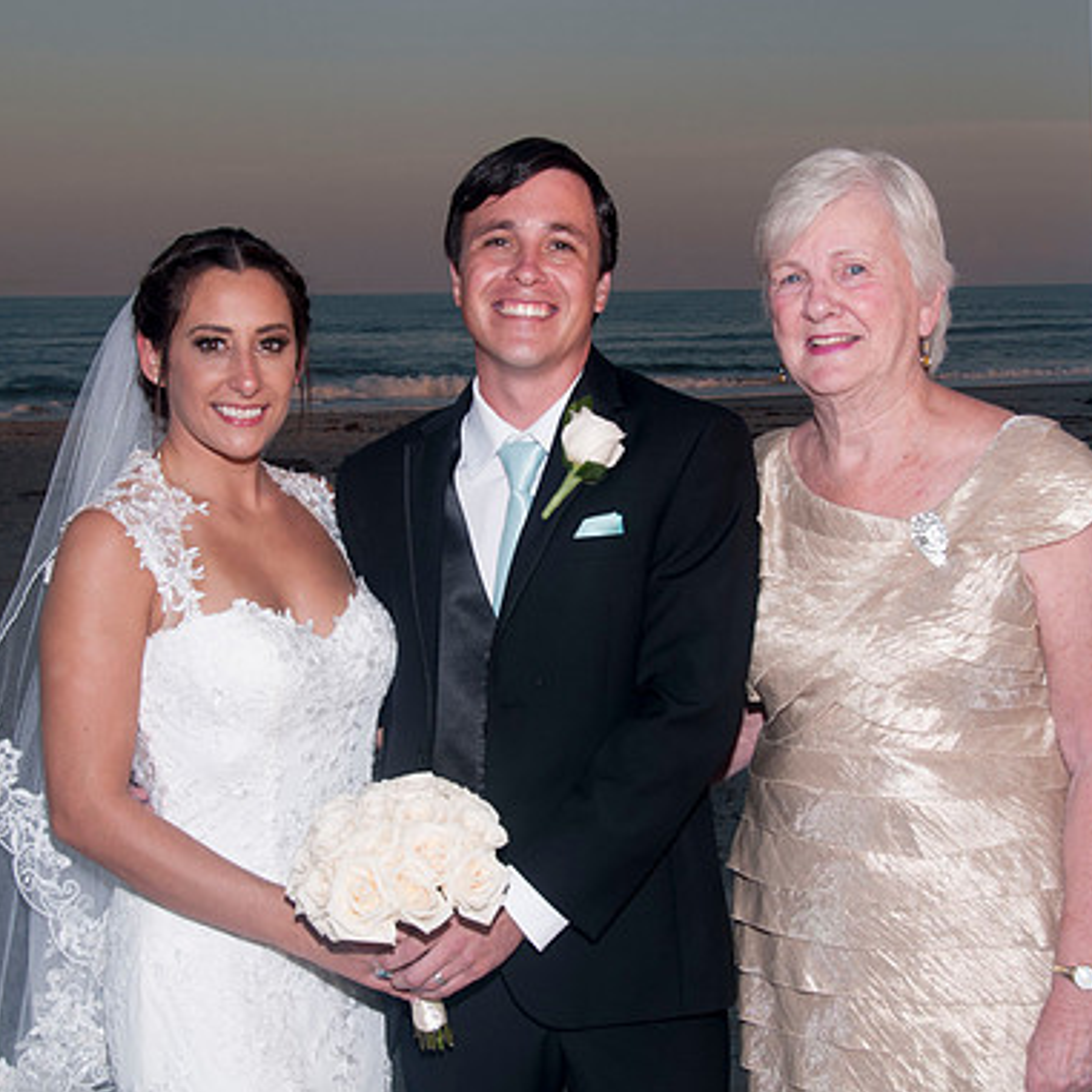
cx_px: 545
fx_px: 2213
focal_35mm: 62
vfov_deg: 27.7
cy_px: 549
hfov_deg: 27.7
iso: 100
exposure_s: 1/250
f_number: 8
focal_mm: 32
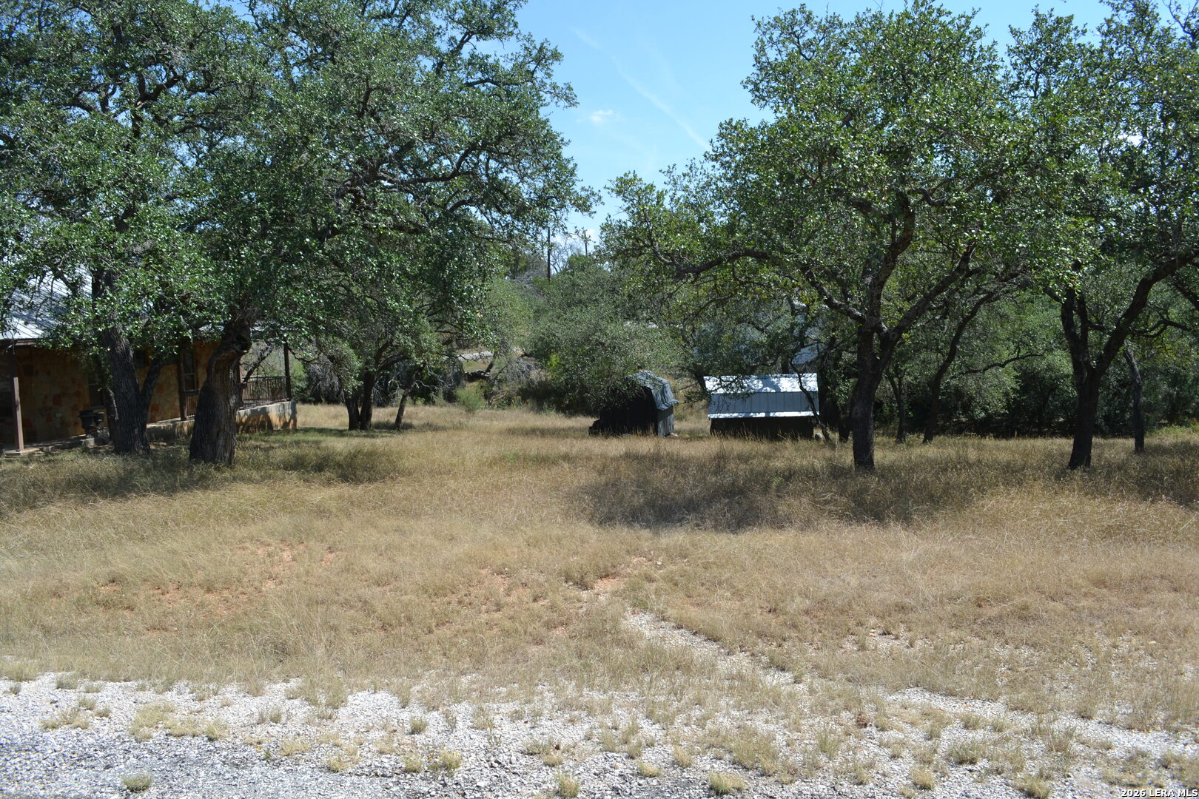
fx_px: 899
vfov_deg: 47.9
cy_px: 400
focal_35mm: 27
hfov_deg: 67.4
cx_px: 600
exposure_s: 1/200
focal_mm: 18
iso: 100
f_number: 7.1
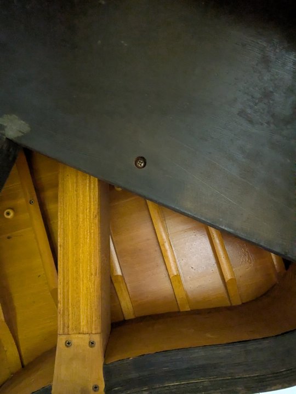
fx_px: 239
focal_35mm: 21
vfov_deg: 79.0
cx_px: 148
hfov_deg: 63.4
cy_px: 197
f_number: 2.2
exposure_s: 1/15
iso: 2176
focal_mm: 2.74
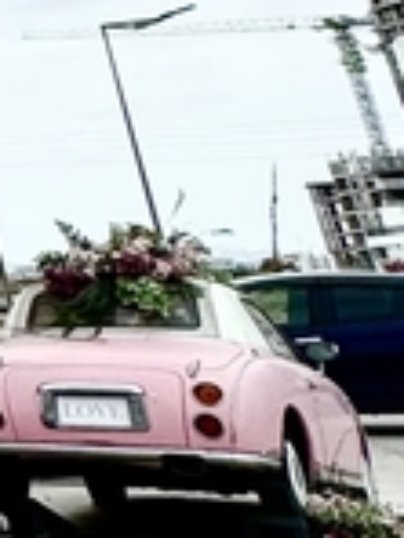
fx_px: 1587
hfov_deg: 9.1
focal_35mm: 102
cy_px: -229
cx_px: -1030
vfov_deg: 17.6
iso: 40
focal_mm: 2.22
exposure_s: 1/749
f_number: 2.2
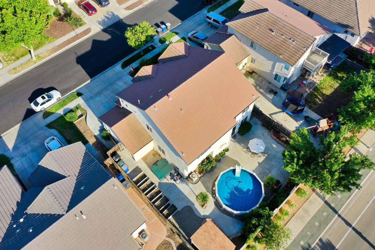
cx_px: 188
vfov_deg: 46.4
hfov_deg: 65.5
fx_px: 292
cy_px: 125
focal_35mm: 28
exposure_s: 1/240
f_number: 5
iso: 100
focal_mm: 10.26
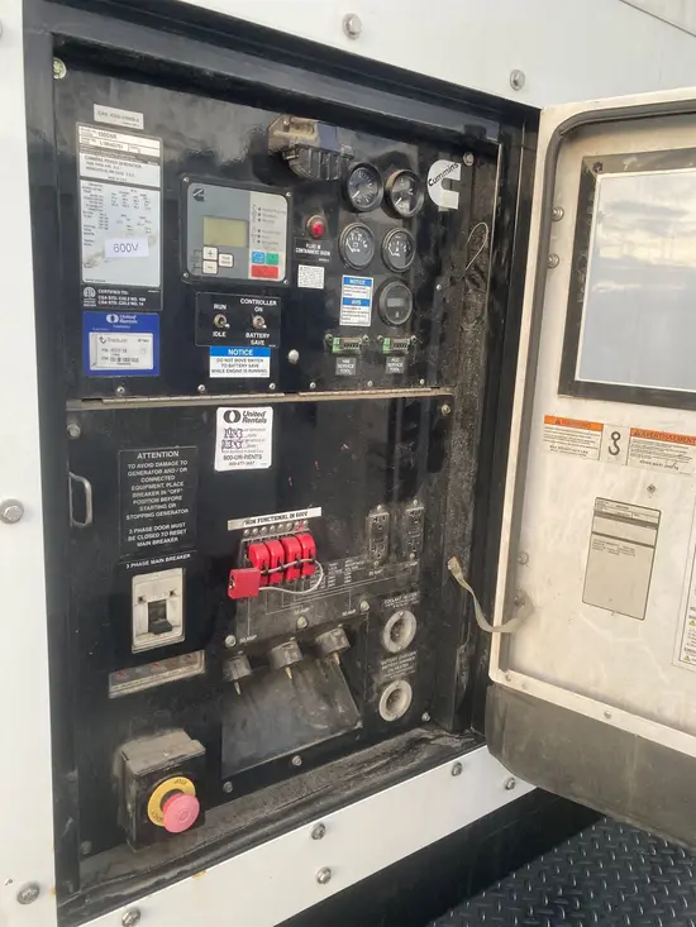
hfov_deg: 49.8
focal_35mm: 28
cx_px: 348
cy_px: 464
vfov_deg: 63.4
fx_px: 750
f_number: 1.8
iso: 100
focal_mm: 3.99
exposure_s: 1/60
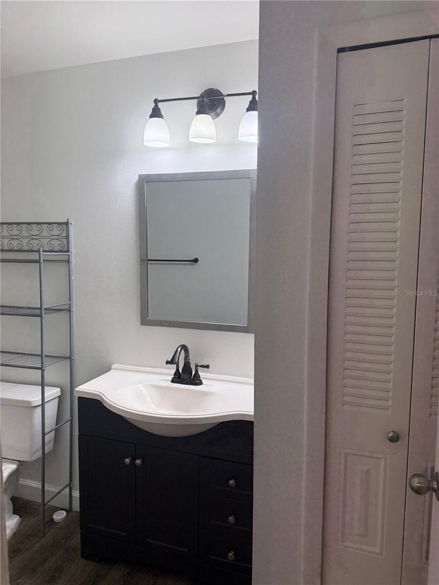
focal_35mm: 24
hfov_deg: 56.8
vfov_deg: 71.6
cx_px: 220
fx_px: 406
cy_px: 292
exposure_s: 1/236
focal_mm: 6.76
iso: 160
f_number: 1.78
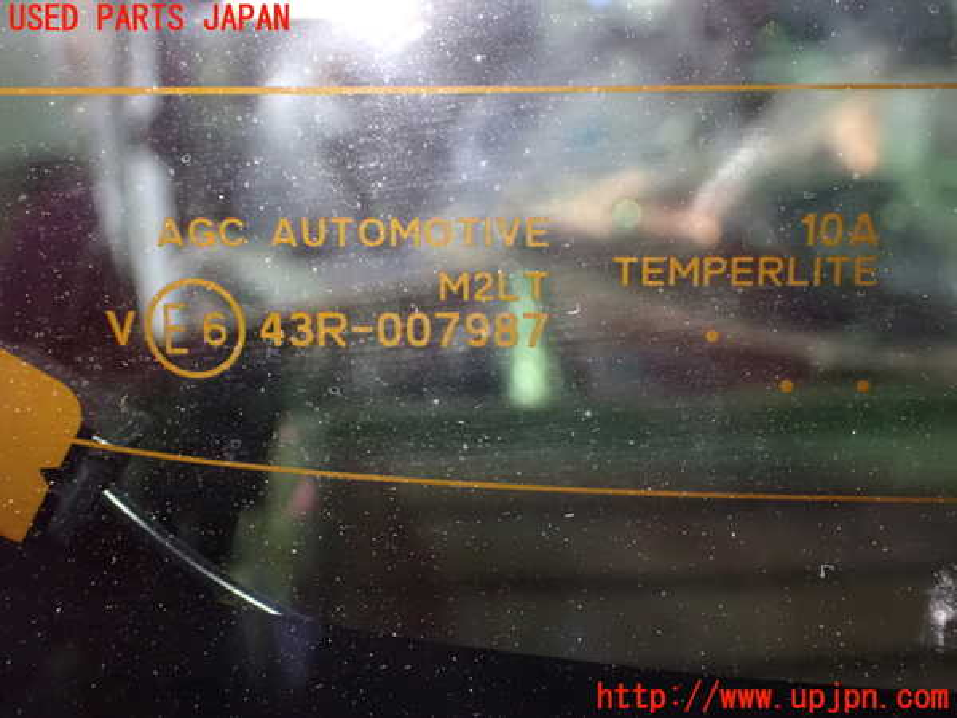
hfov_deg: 49.0
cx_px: 478
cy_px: 359
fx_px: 1051
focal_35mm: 38
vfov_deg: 37.7
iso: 1600
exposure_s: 1/30
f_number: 2.7
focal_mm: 6.83
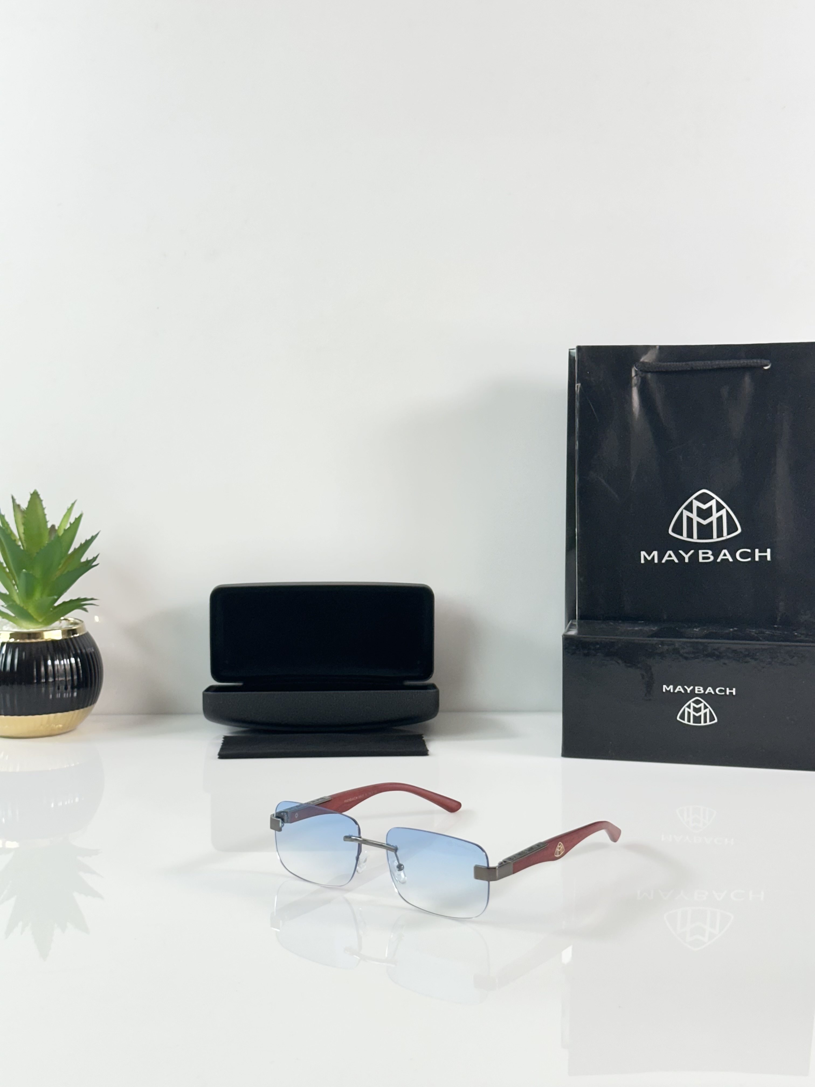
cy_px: 544
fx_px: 1507
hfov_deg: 30.3
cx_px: 408
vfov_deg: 39.7
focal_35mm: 48
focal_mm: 6.86
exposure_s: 1/100
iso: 64
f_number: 1.78
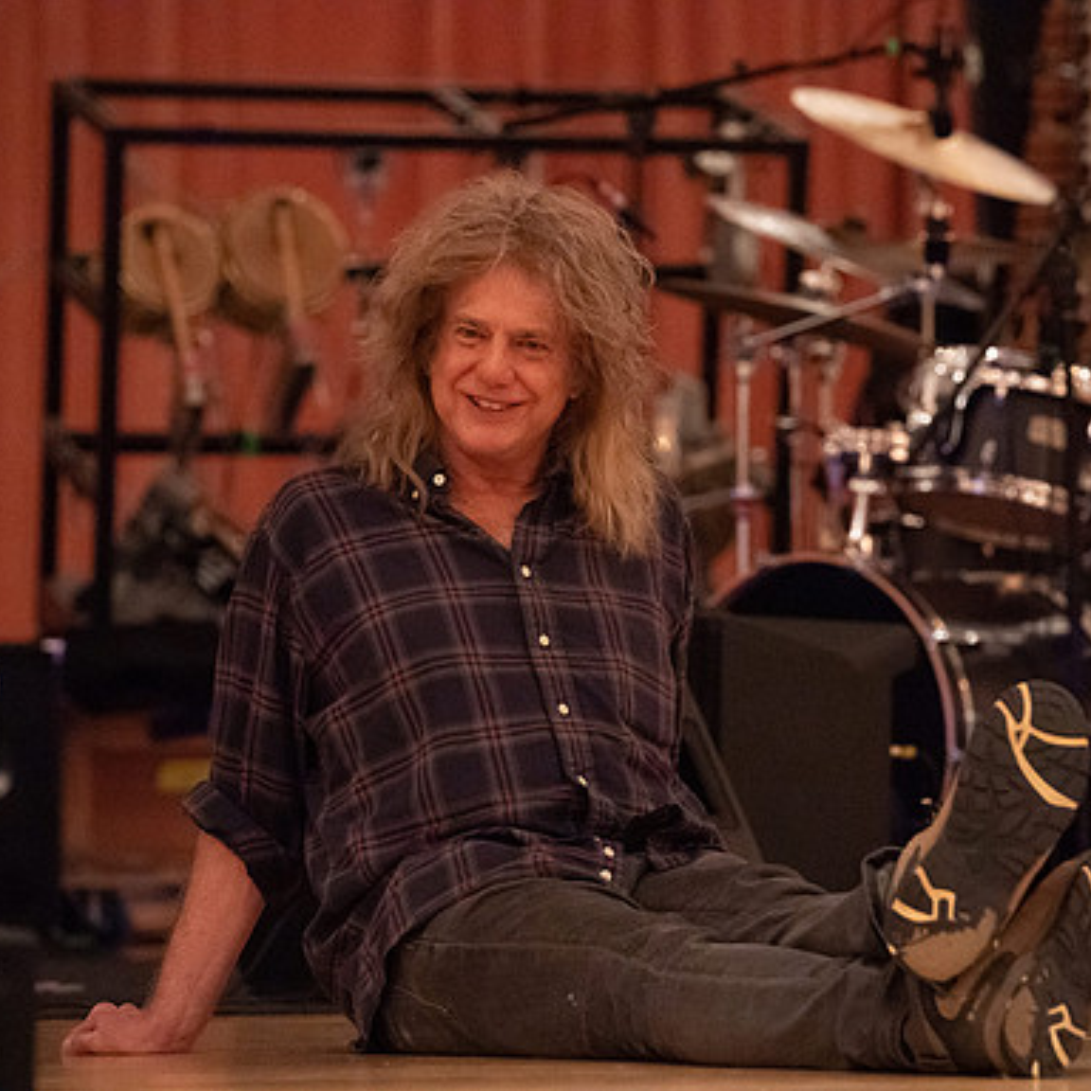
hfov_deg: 7.7
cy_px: 547
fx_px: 8059
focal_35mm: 226
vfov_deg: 7.7
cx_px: 622
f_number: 4.5
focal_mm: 176
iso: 20000
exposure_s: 1/160
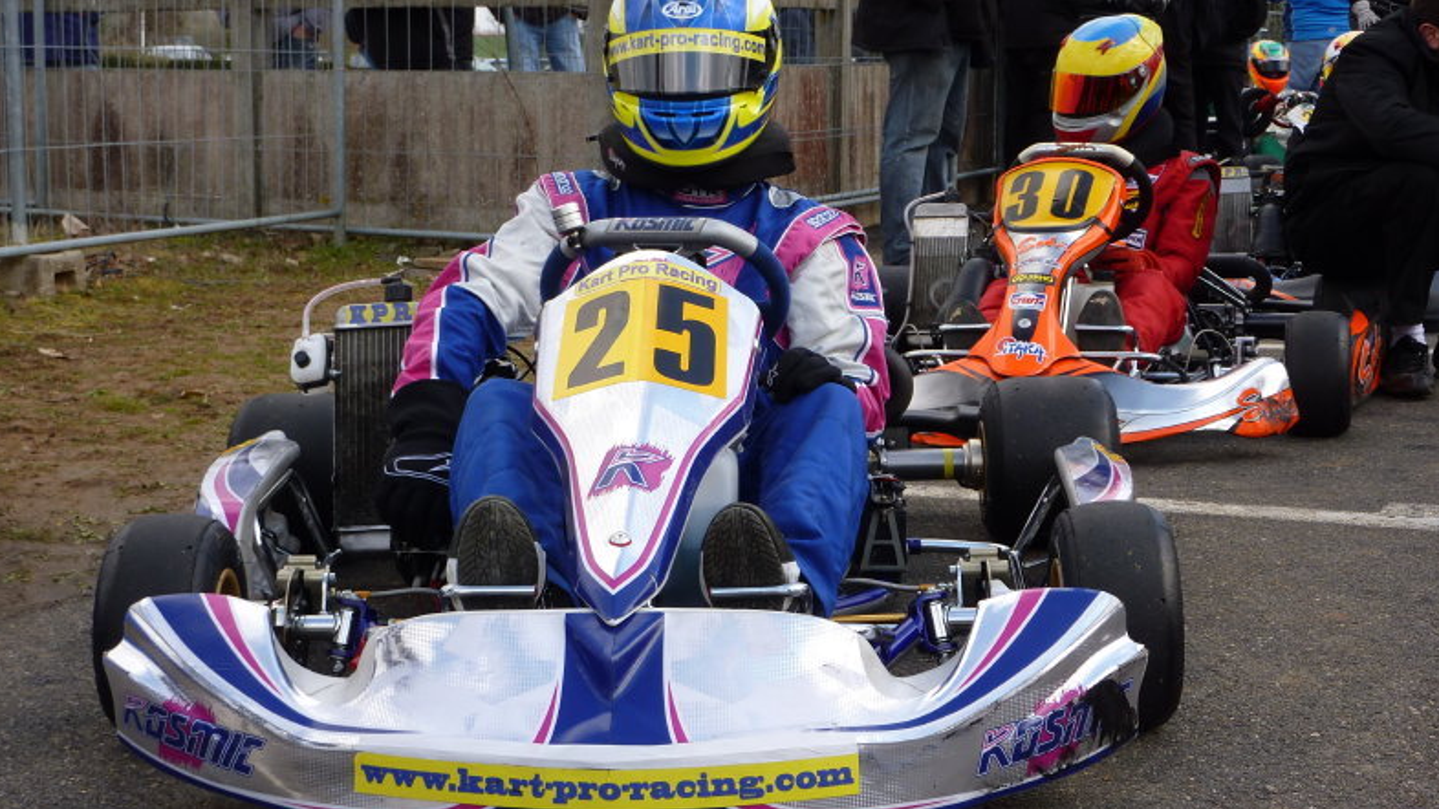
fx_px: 2327
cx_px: 723
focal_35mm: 61
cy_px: 415
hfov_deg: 34.4
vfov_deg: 19.7
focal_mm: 9.1
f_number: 3.9
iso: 80
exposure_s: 1/320
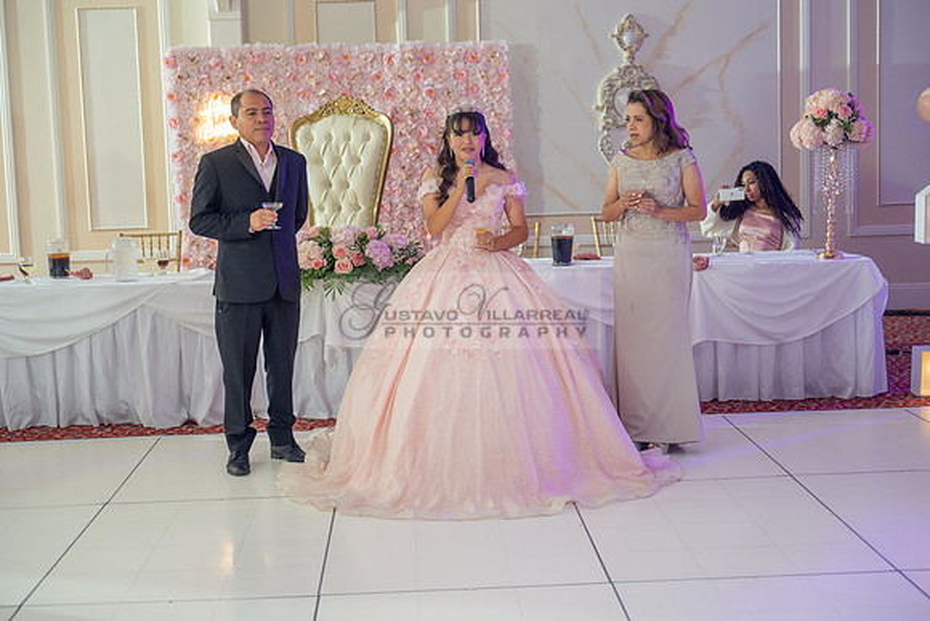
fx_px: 1344
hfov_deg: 38.2
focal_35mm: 52
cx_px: 465
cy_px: 310
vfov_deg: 26.0
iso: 400
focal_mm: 52
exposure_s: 1/100
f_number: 2.8
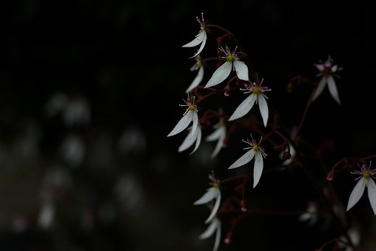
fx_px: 1217
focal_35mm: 117
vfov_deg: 11.8
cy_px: 125
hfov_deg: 17.6
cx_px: 189
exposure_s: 1/1250
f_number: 4.5
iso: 200
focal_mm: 77
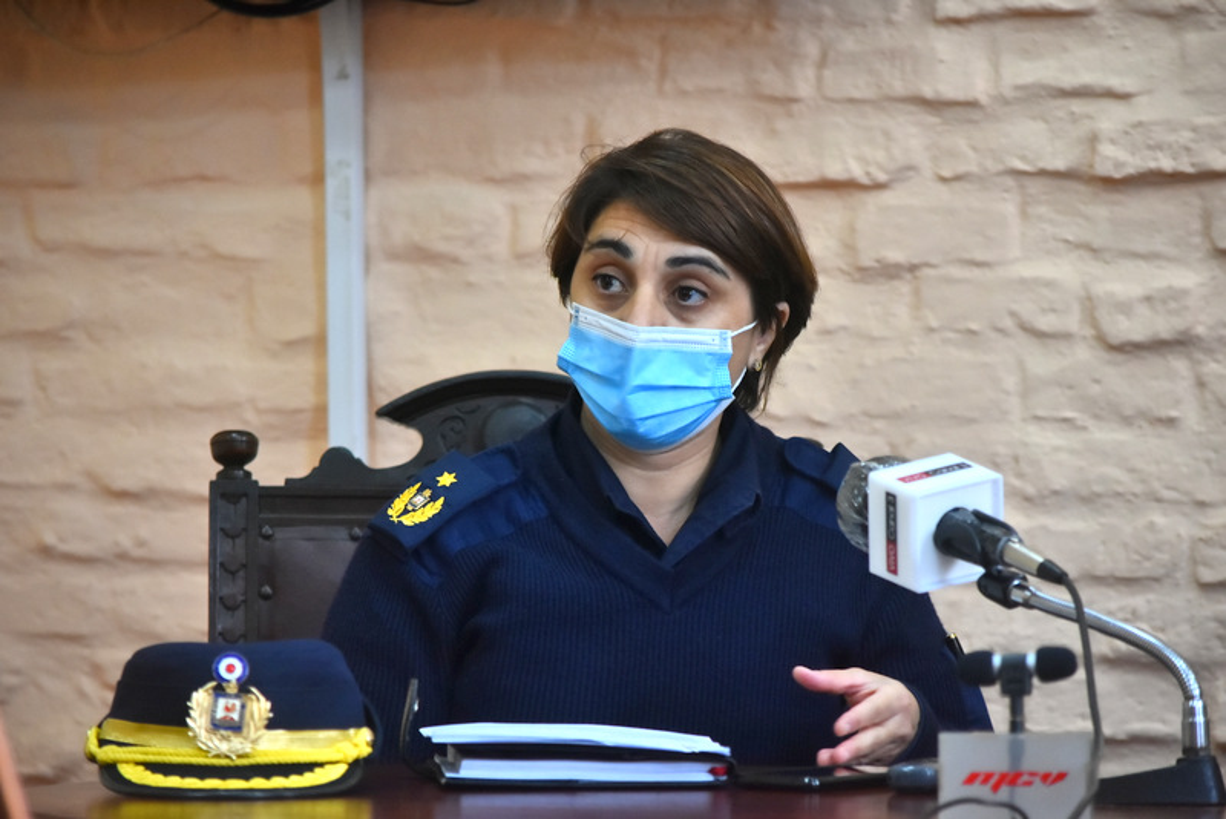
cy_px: 410
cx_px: 613
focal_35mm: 248
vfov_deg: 5.6
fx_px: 8431
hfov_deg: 8.3
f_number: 5
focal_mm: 165
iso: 1000
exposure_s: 1/125
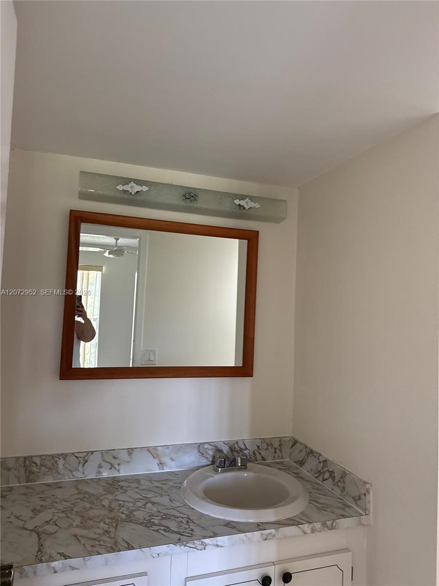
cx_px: 220
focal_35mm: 24
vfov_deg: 71.6
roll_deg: -2.9
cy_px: 293
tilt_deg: +6.0
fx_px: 406
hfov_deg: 56.8
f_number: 1.78
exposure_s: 1/120
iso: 250
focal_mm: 6.76
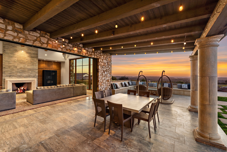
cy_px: 76
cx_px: 114
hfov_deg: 100.4
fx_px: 95
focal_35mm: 15
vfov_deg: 77.4
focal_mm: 15
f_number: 7.1
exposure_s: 1/80
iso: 160
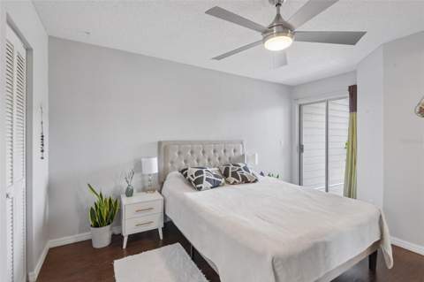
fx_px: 188
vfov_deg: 73.6
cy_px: 141
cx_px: 212
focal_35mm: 16
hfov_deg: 96.8
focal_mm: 16
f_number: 8
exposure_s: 1/10
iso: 400
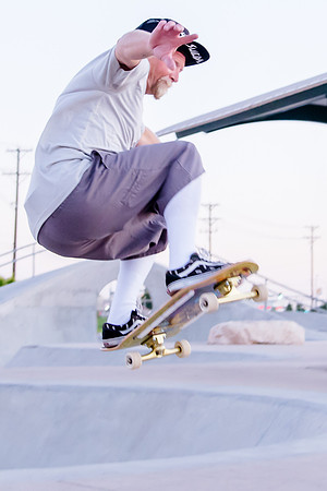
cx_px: 204
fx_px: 1337
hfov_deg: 13.9
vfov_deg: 20.7
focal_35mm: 98
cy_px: 140
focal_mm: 34
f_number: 4
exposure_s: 1/250
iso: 2000
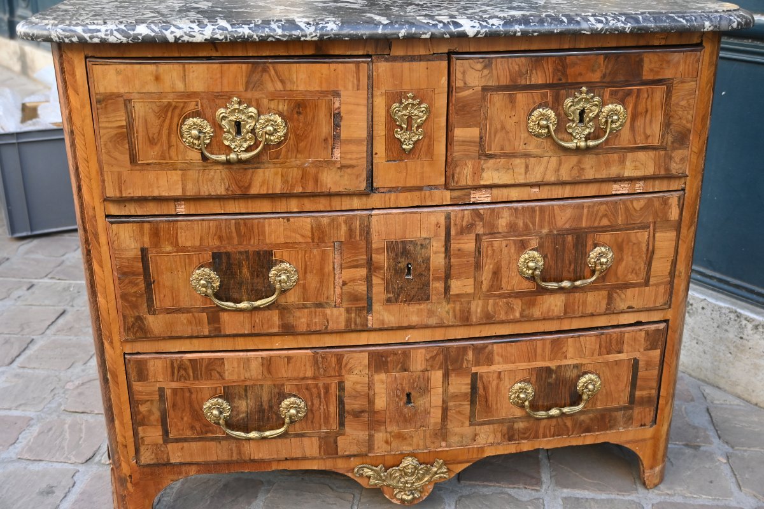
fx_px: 844
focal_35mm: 40
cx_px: 382
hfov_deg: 48.7
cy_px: 254
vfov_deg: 33.6
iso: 400
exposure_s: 1/250
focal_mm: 26.5
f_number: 3.8
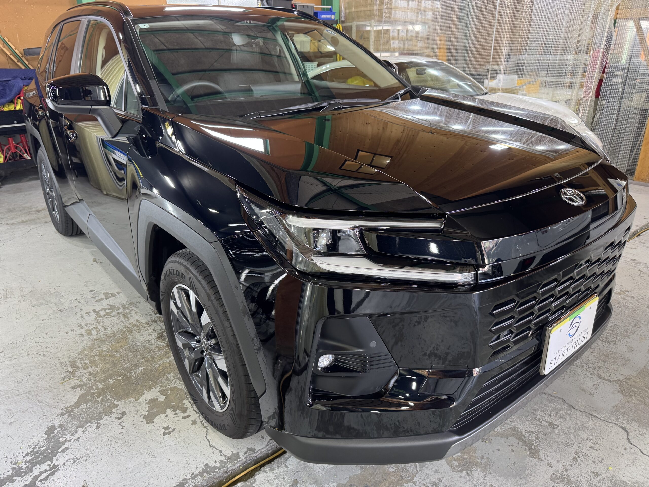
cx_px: 324
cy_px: 244
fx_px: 450
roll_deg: +0.2
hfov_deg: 71.6
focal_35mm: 24
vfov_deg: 56.8
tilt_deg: -21.8
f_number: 1.78
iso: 200
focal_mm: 6.76
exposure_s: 1/60
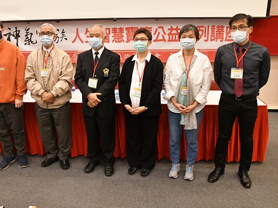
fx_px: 273
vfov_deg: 41.8
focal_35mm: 34
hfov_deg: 53.6
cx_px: 114
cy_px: 94
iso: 4000
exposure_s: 1/125
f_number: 4
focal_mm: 18
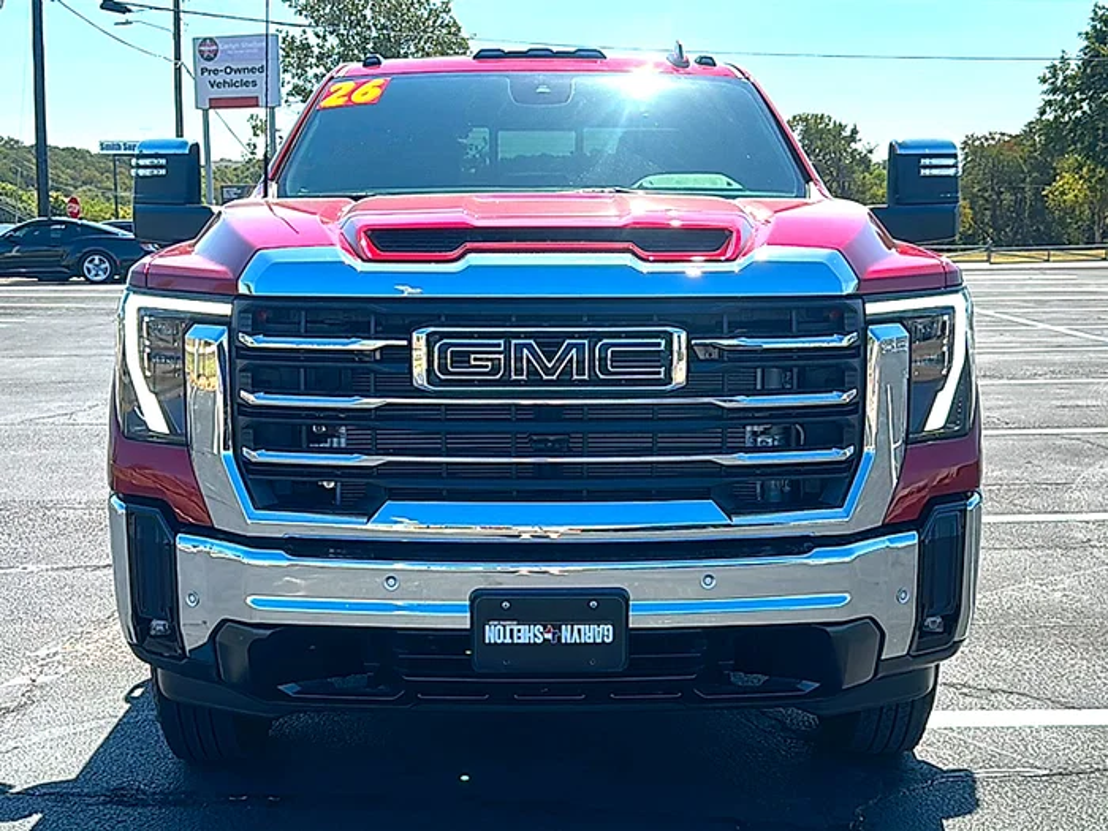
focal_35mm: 39
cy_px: 416
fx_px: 1248
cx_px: 554
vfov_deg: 36.8
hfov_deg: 47.9
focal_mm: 6.86
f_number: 1.78
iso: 80
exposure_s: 1/2985
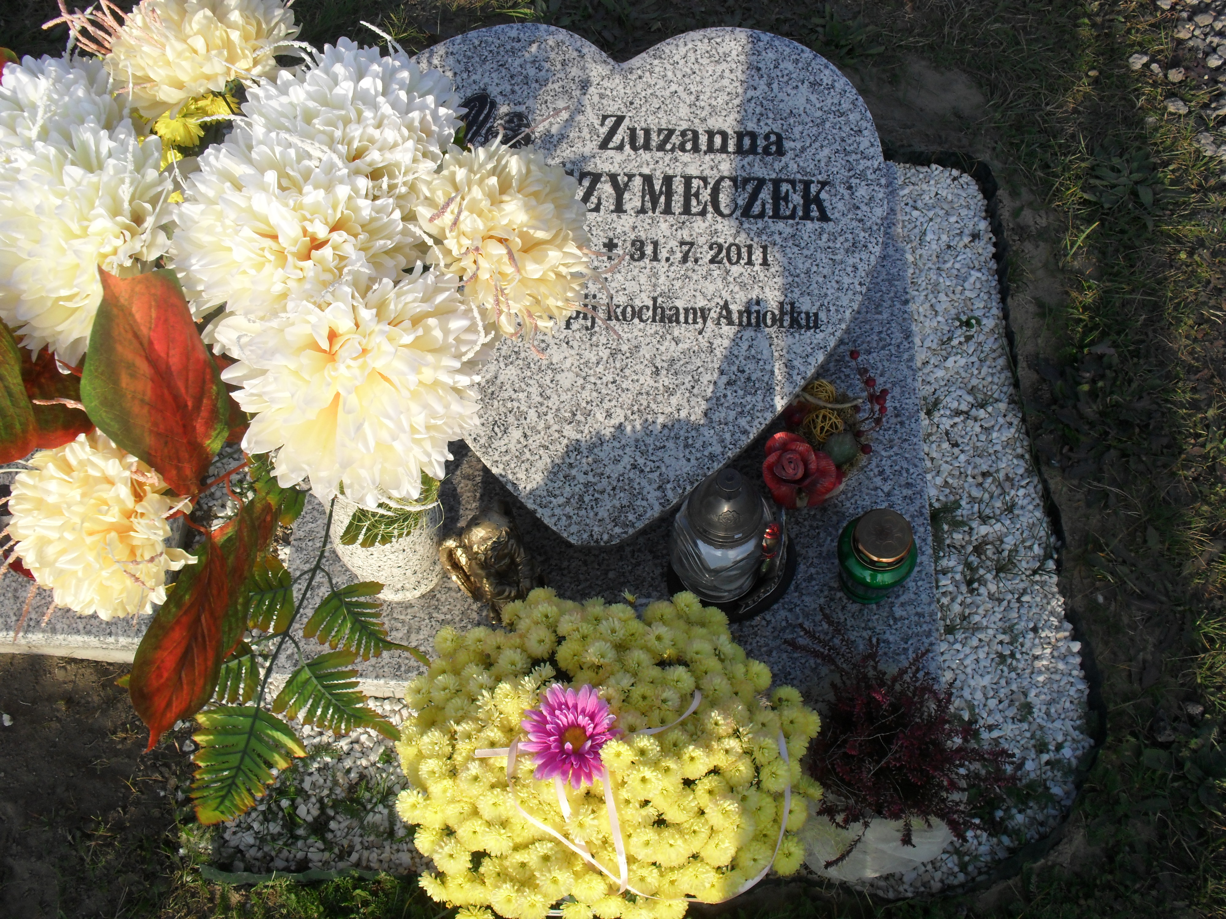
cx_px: 613
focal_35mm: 35
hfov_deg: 52.6
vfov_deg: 40.7
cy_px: 460
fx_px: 1240
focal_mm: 6.3
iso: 100
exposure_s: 1/125
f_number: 8.4
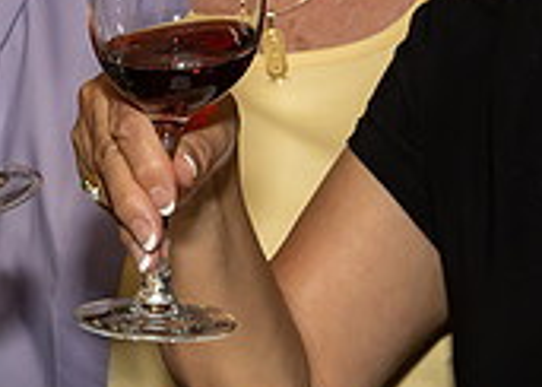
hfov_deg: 10.6
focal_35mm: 189
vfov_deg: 7.6
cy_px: -58
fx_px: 2908
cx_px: 276
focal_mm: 32
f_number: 7.1
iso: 500
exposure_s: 1/250
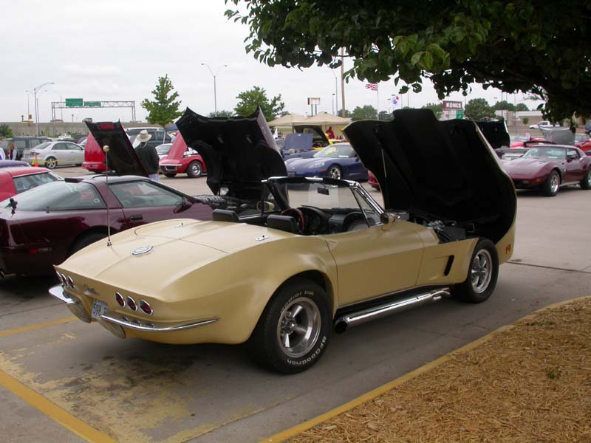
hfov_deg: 49.0
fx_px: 649
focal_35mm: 38
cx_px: 296
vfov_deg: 37.7
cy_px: 222
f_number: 6
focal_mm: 7.85
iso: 100
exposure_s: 1/207
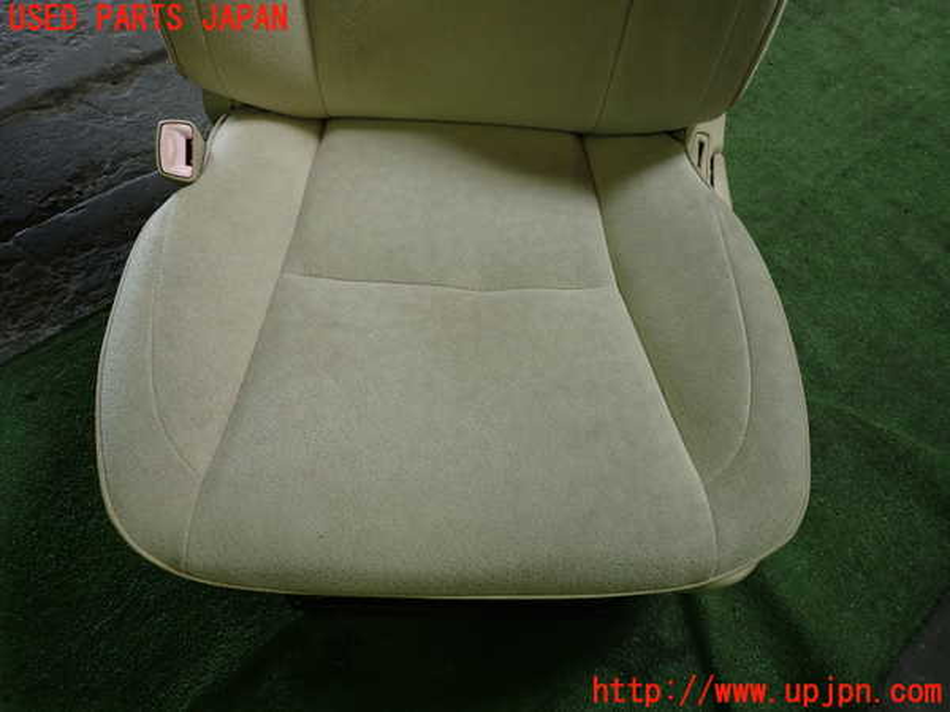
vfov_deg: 54.9
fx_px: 686
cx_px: 475
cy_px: 356
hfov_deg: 69.4
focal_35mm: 25
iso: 125
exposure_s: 1/60
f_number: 2
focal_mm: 4.5
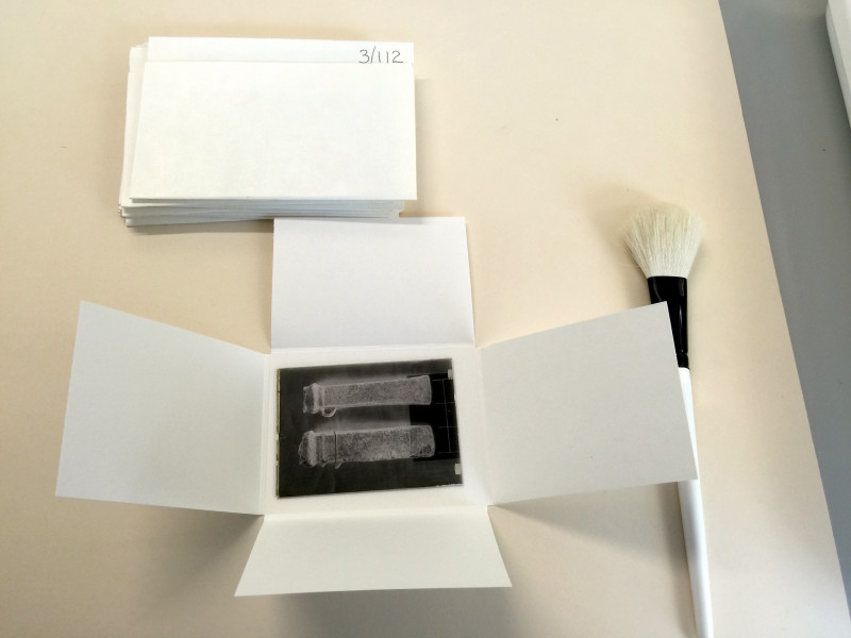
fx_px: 713
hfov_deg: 61.7
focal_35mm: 29
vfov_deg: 48.2
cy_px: 319
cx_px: 426
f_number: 2.2
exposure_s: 1/33
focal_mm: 4.15
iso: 40
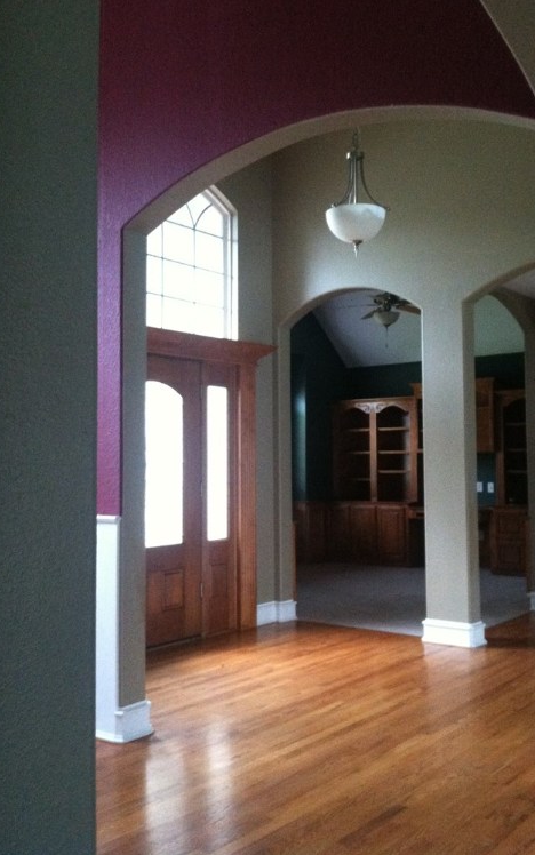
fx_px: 886
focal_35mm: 38
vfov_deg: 51.5
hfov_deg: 33.6
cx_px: 296
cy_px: 418
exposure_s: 1/15
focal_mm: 3.85
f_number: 2.8
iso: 500
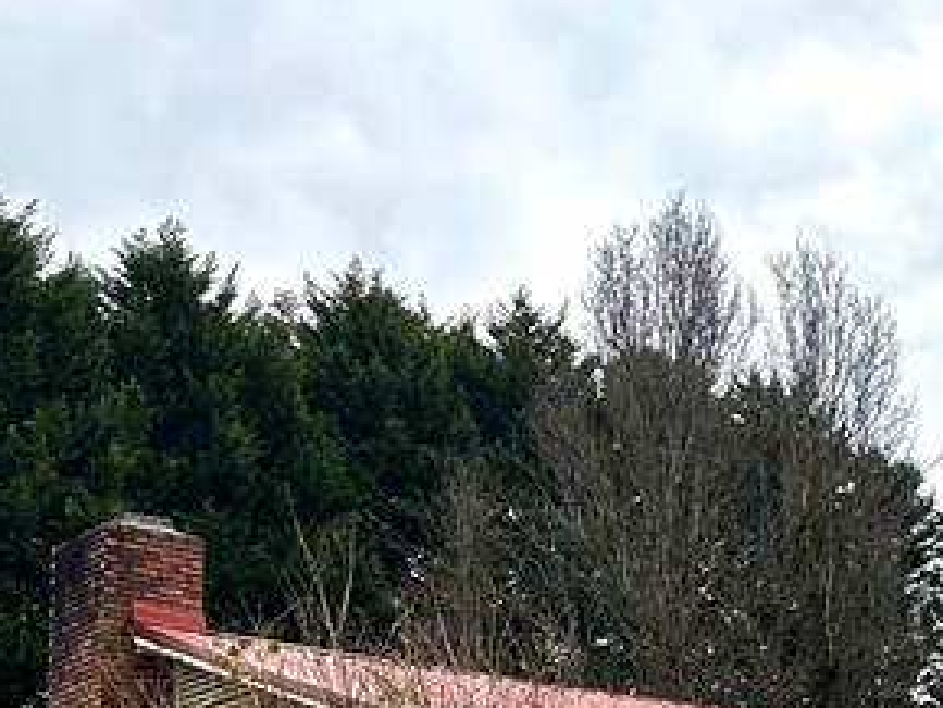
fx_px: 2317
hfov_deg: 19.1
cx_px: 1550
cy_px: 982
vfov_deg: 16.2
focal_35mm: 85
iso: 80
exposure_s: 1/1412
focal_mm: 6.86
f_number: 1.78
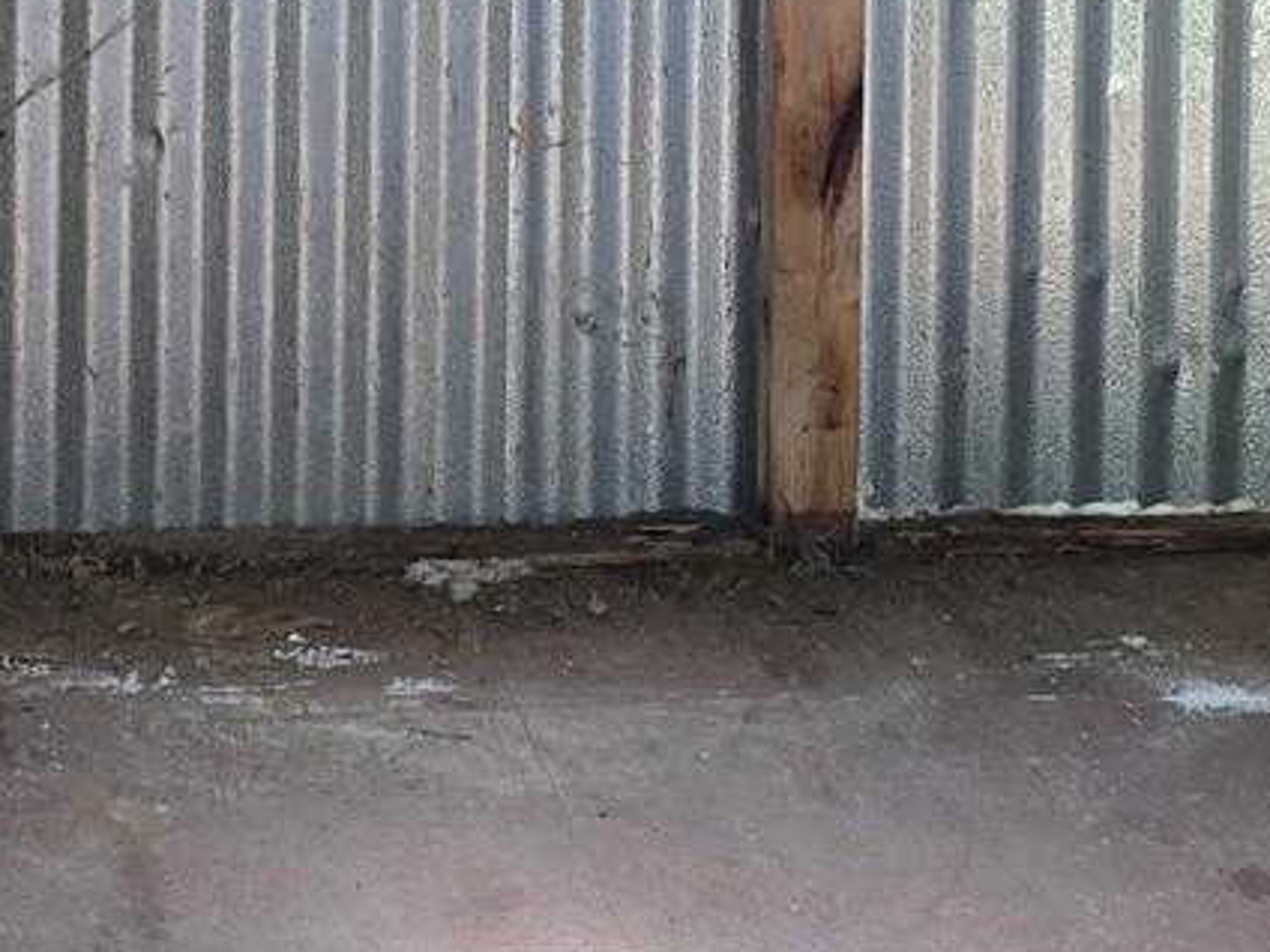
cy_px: -569
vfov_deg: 12.5
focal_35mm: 111
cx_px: 213
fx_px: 4072
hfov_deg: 17.5
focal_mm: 6.3
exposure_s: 1/120
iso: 500
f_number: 1.7
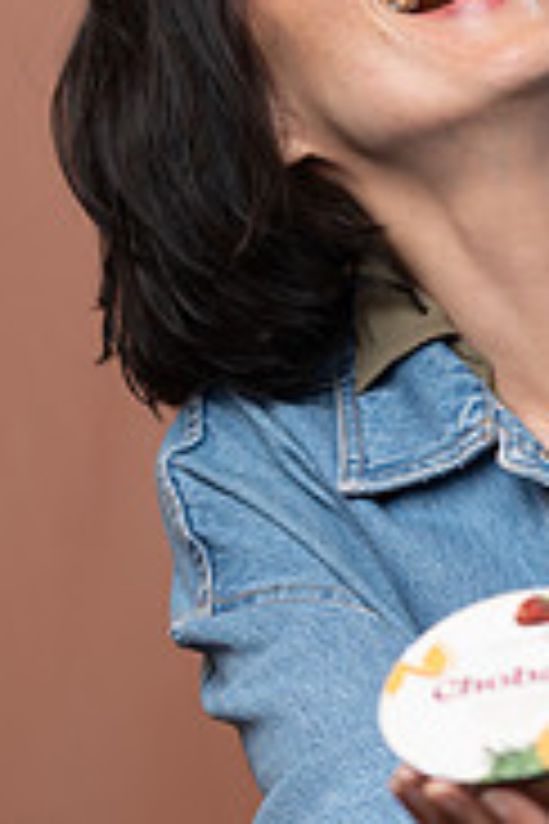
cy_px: 410
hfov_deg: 5.9
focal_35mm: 234
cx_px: 580
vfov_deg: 8.8
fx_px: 5352
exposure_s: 1/160
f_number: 4
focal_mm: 95
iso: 320
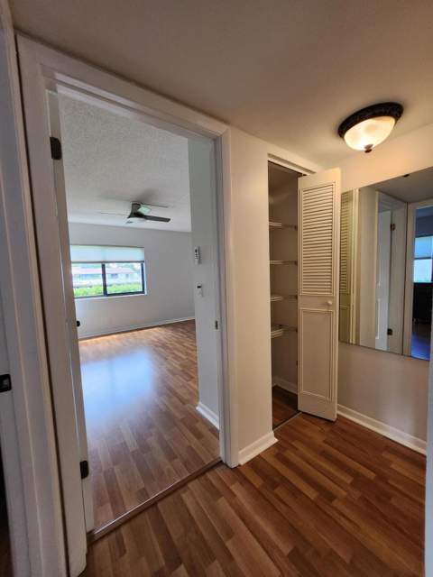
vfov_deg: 106.2
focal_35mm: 13
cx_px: 216
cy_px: 288
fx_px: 217
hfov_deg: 89.9
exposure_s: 1/60
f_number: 2.2
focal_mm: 1.74
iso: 250
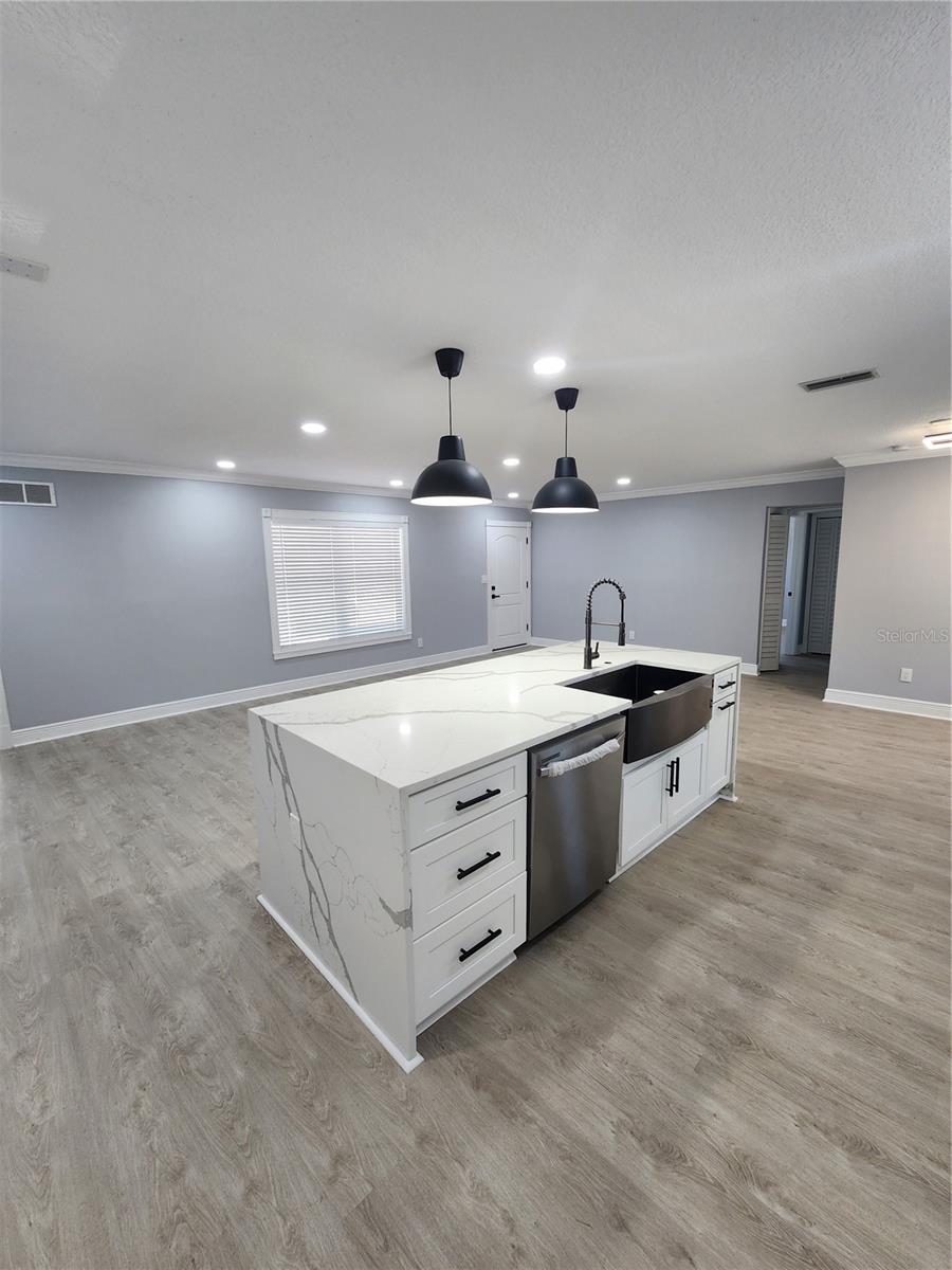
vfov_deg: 106.2
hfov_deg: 89.9
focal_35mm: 13
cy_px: 635
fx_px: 477
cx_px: 476
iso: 100
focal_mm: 2.2
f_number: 2.2
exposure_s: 1/60
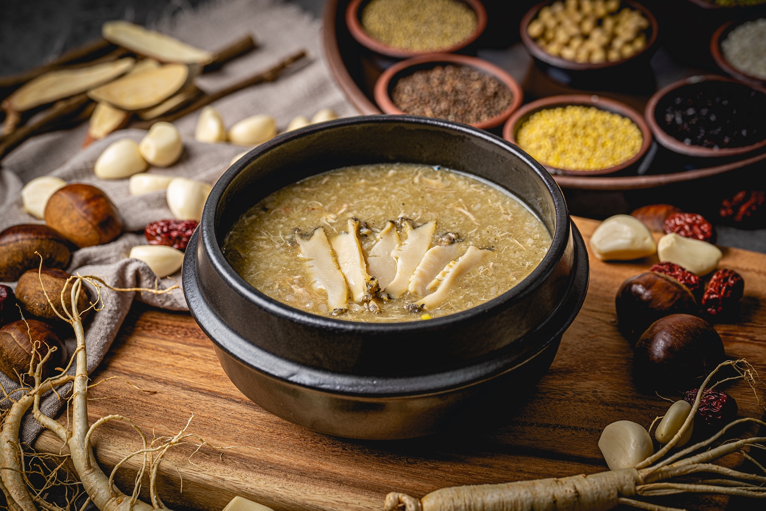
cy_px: 256
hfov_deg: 15.9
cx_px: 383
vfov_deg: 10.6
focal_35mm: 129
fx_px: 2745
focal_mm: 129
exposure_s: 1/125
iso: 100
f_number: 5.6
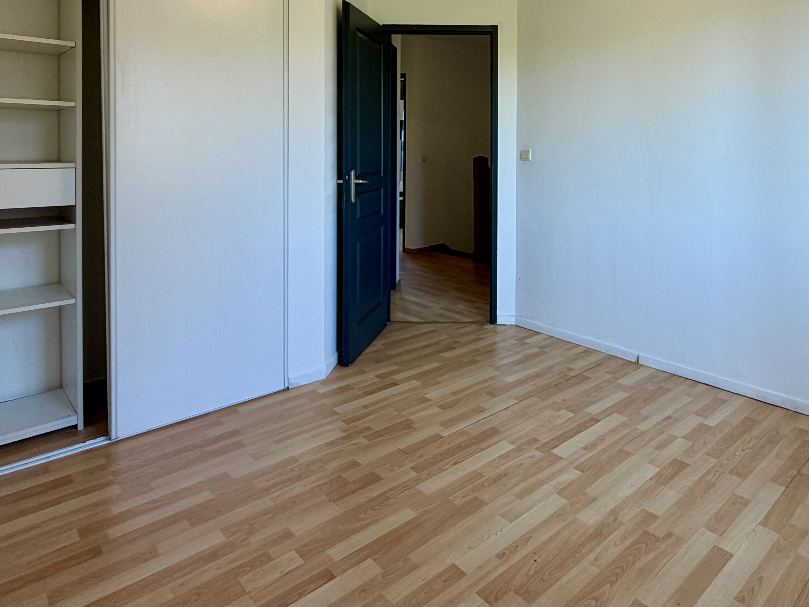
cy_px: 157
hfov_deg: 69.7
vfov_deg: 54.4
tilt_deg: -1.2
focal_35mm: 24
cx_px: 533
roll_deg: -0.5
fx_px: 561
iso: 100
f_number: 2.2
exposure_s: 1/100
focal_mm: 2.22
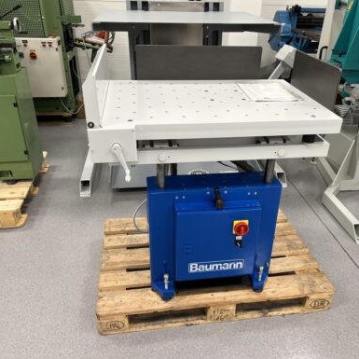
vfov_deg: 52.5
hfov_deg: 52.4
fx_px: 364
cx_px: 200
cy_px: 181
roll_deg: -0.9
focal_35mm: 31
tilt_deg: -27.1
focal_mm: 5.7
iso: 125
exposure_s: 1/121
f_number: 1.5
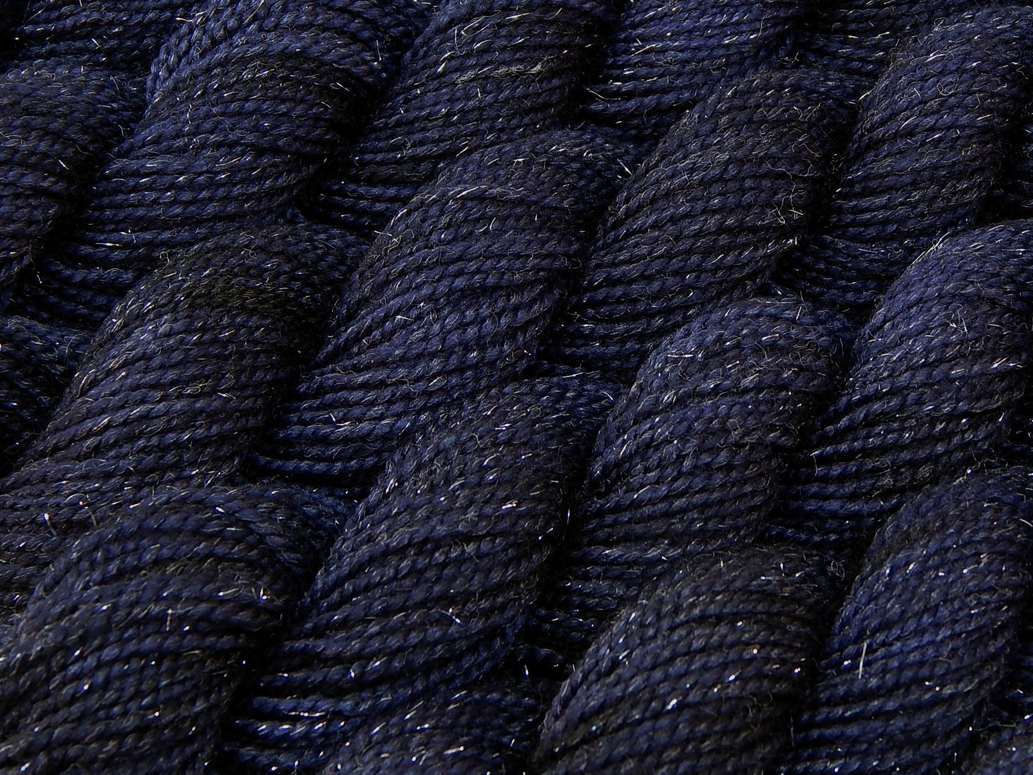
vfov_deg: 16.2
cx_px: 602
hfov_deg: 21.5
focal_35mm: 91
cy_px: 314
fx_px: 2716
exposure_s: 1/5
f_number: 4.2
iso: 125
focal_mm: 13.5
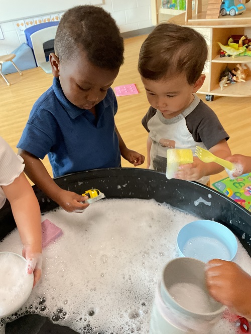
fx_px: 280
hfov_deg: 48.3
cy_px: 167
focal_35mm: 29
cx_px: 126
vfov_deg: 61.6
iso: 200
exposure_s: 1/60
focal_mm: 3
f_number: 1.8
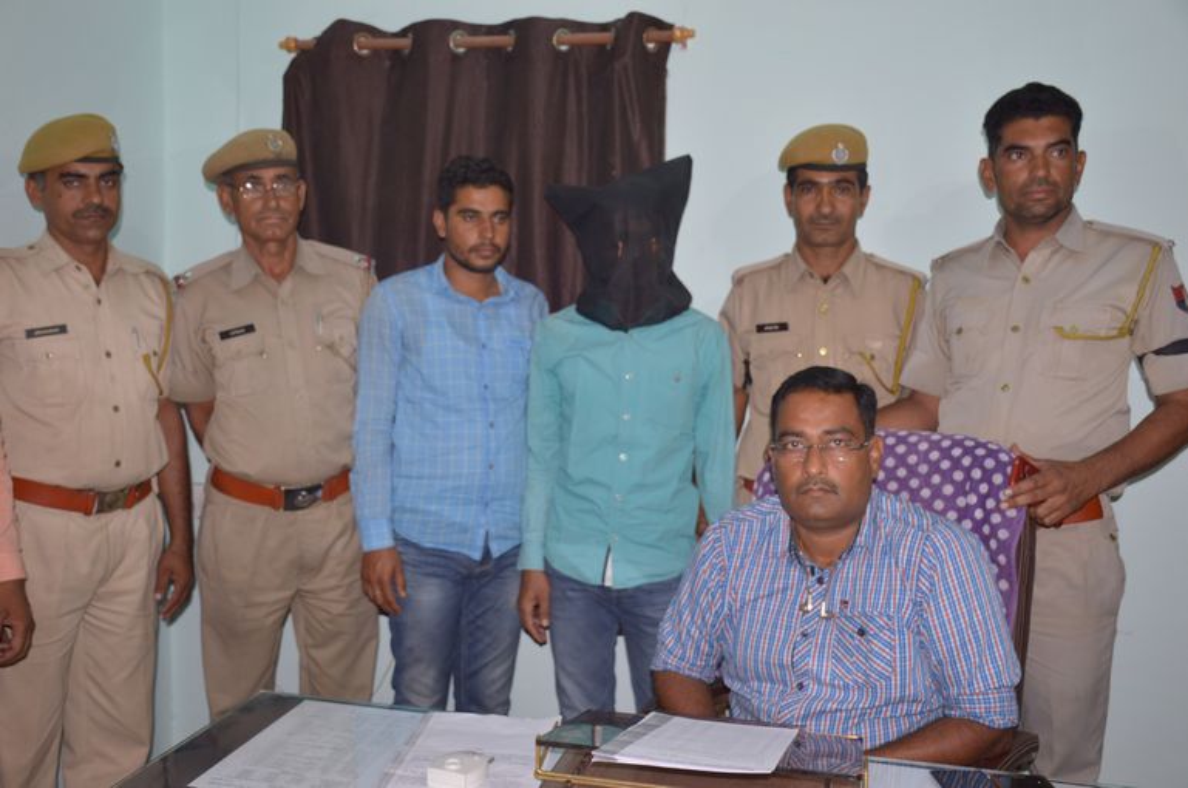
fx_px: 1137
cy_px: 394
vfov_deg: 38.2
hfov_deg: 55.2
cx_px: 594
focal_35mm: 34
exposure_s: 1/60
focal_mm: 23
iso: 400
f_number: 4
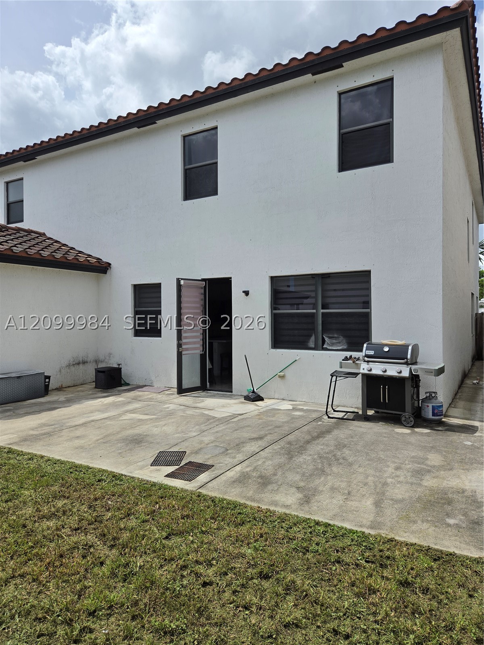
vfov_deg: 73.9
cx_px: 242
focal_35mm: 23
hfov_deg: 58.9
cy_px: 322
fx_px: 429
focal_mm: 5.4
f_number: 1.8
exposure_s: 1/7595
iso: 80
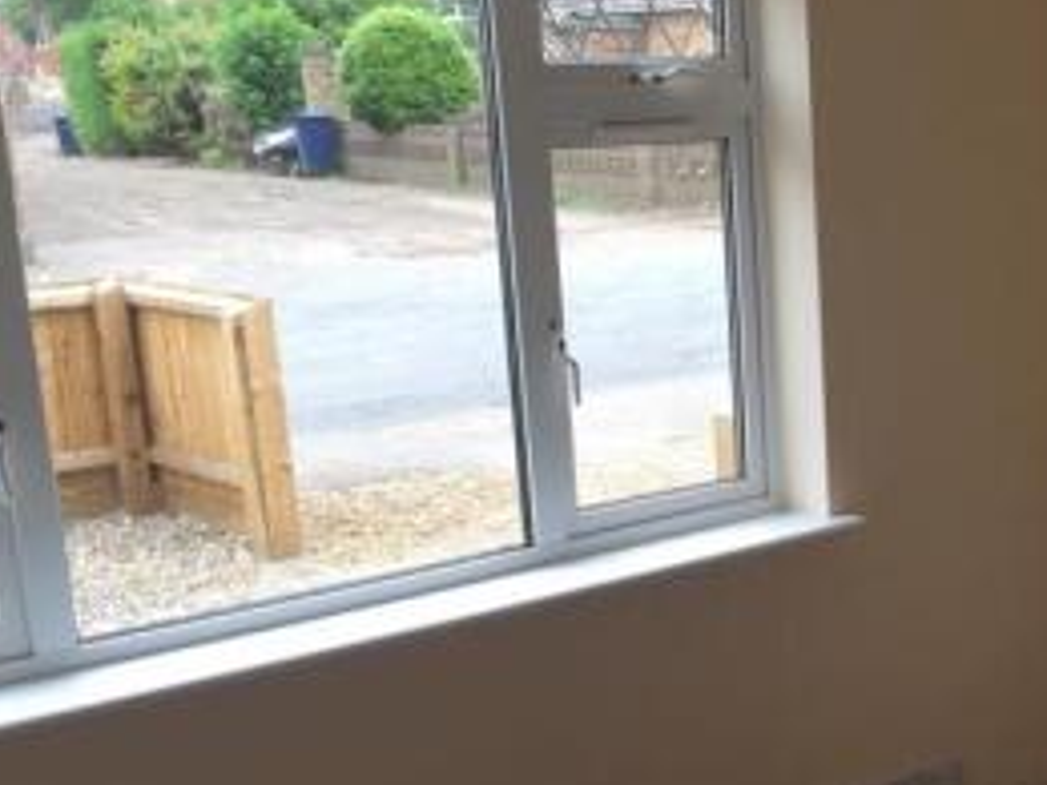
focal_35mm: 65
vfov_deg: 22.4
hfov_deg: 28.5
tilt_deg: -14.6
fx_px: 1966
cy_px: 598
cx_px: 977
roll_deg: +1.7
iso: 32
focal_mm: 4.15
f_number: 2.2
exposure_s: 1/100
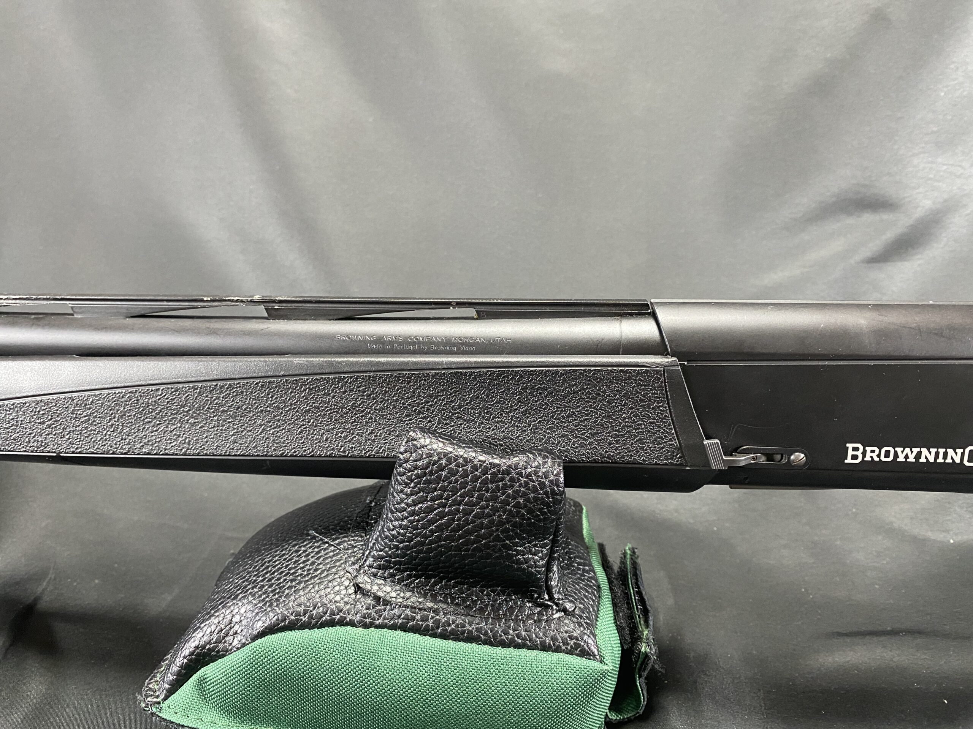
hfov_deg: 67.3
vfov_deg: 53.1
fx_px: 731
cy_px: 364
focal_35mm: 26
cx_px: 486
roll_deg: -0.6
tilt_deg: -12.3
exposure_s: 1/60
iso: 400
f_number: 1.8
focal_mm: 4.25
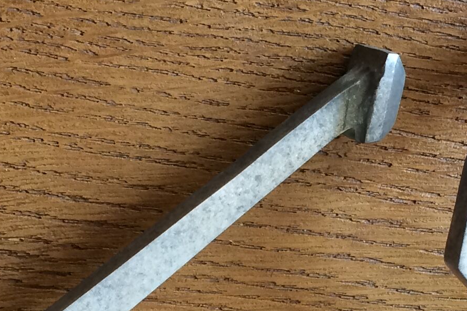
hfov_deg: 18.5
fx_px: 1427
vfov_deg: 11.9
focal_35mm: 110
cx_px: 302
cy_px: 459
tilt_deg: -67.9
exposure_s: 1/33
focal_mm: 4.15
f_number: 2.2
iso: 100
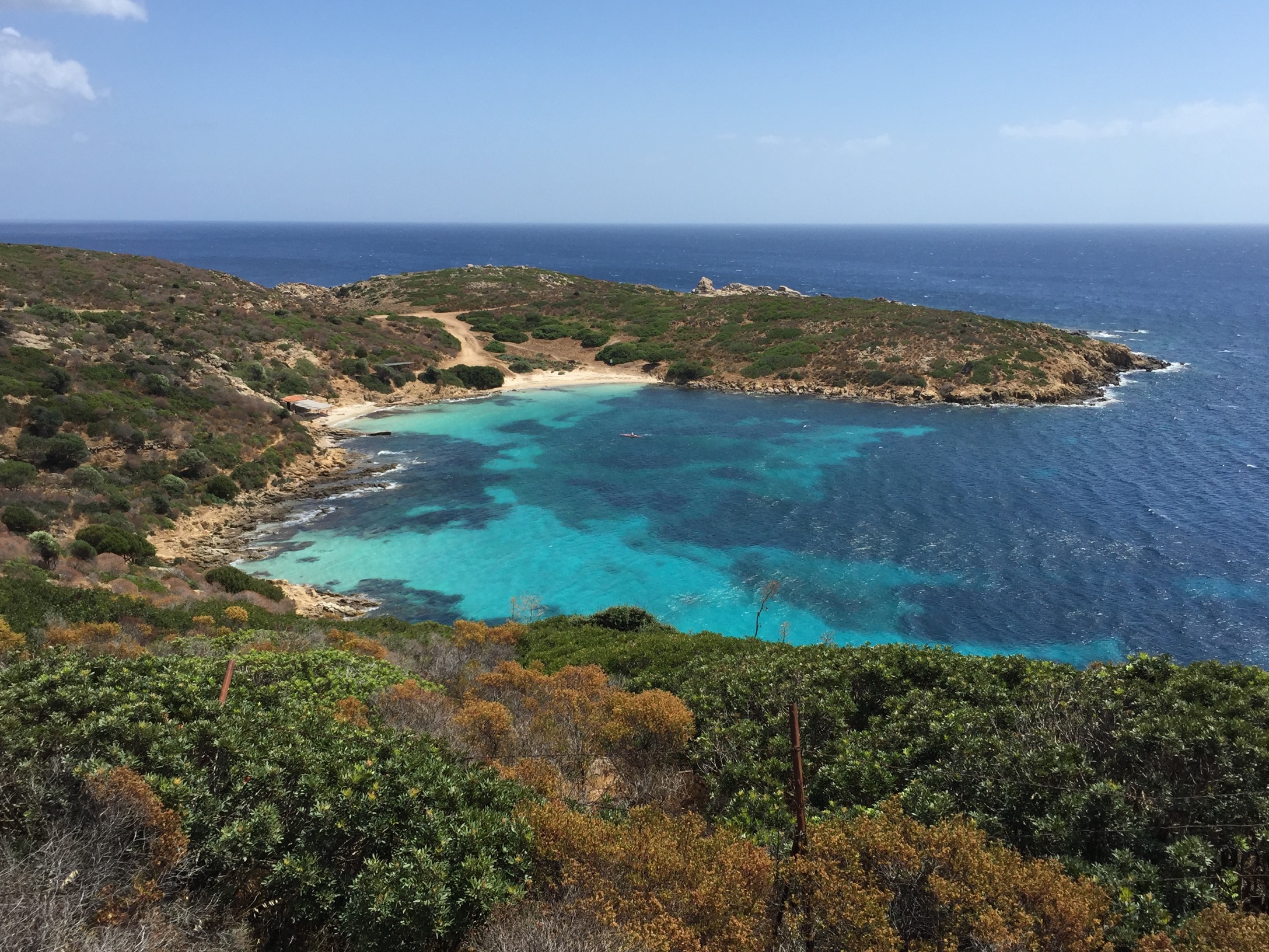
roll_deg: -0.3
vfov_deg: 44.2
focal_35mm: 32
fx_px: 1173
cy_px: 463
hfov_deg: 56.8
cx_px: 631
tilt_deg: -9.2
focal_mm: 4.15
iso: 32
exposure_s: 1/2326
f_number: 2.2
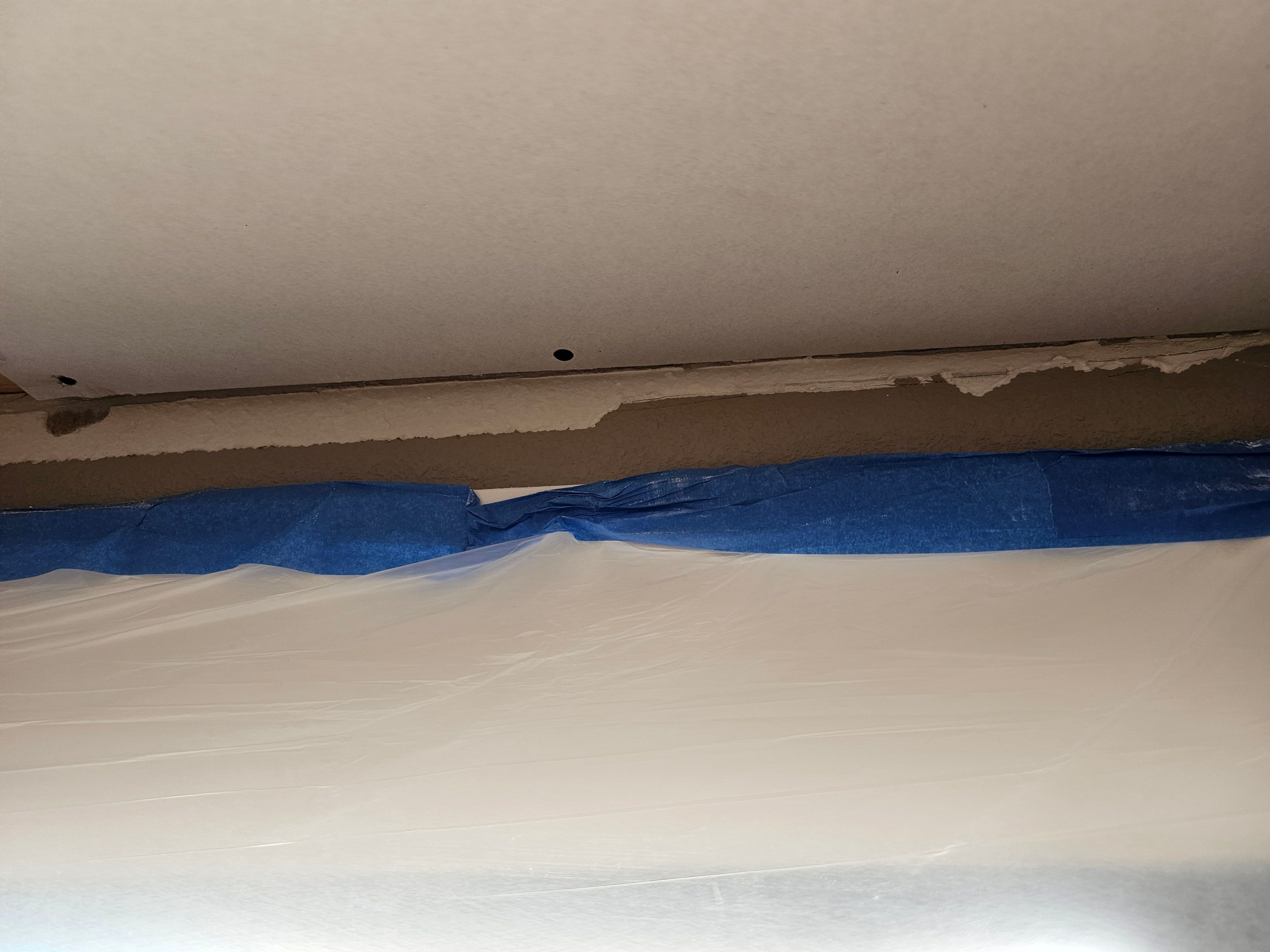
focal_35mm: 23
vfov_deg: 58.9
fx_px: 844
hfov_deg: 73.9
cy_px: 476
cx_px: 635
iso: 100
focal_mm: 6.3
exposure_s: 1/359
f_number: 1.7
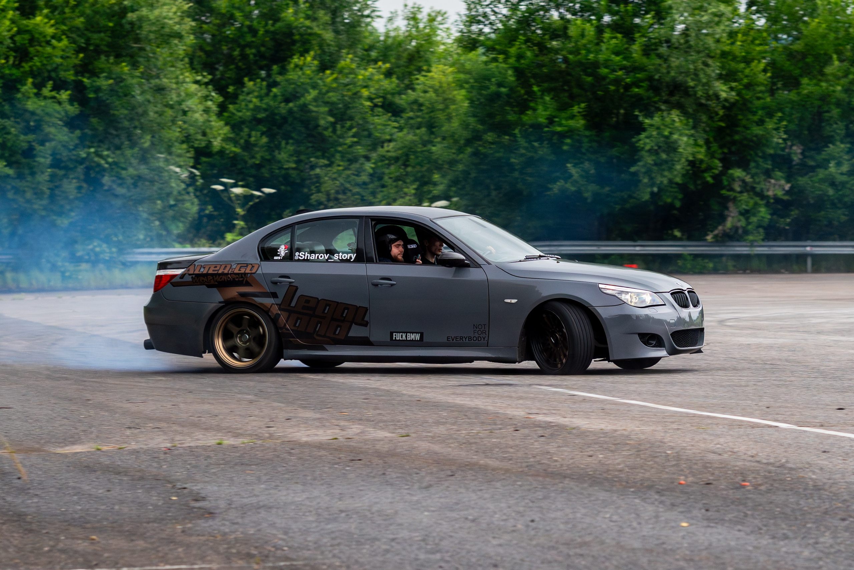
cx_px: 482
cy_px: 270
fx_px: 3989
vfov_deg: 8.2
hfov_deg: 12.2
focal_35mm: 168
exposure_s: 1/200
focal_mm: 85
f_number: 3.5
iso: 640
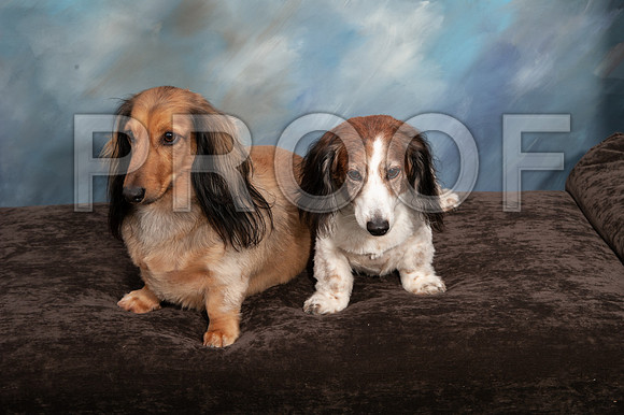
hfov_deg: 30.2
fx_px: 1157
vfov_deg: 20.3
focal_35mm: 67
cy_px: 207
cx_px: 347
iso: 200
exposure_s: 1/100
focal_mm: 60
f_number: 11
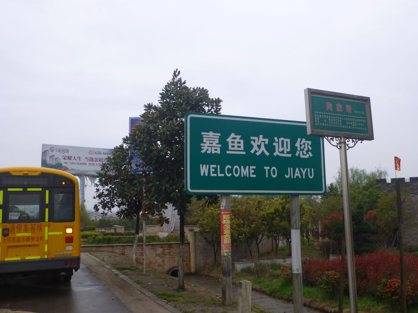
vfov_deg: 41.8
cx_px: 209
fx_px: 411
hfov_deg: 54.0
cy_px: 156
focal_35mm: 34
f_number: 3.7
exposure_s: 1/200
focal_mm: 6.1
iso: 100
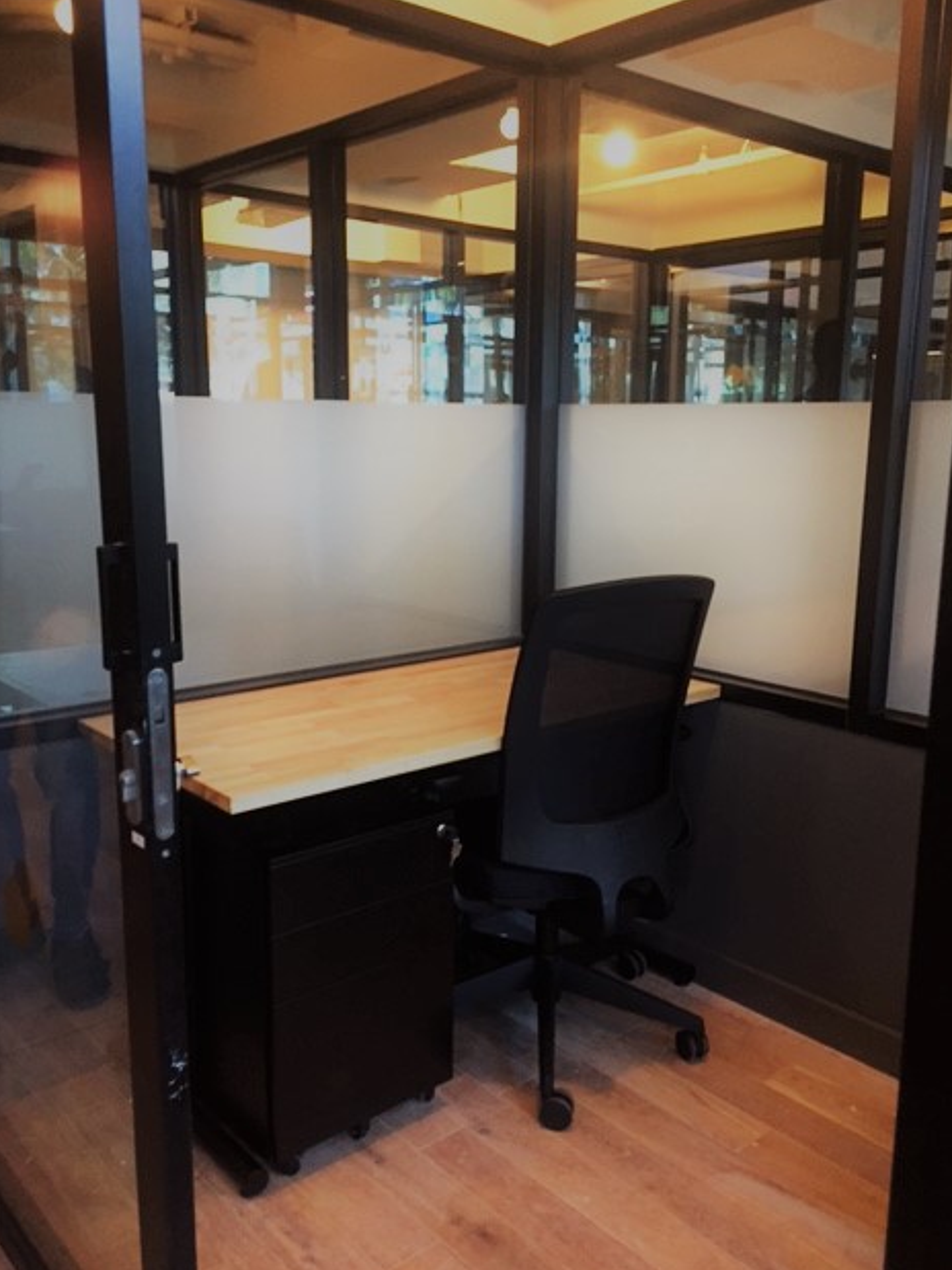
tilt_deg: -9.6
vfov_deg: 60.0
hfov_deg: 46.8
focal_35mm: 30
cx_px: 480
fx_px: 1100
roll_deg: -0.2
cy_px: 638
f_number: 2.2
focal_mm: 4.15
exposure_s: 1/15
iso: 250
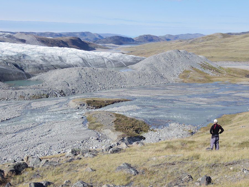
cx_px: 124
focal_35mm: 47
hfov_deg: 40.4
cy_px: 94
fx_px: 338
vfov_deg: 30.9
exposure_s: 1/1000
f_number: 3.5
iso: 125
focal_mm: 8.5
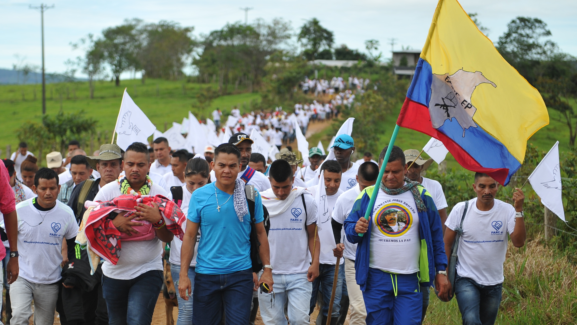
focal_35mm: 105
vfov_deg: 11.5
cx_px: 226
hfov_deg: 20.3
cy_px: 201
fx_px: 1607
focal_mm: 70
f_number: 3.2
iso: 320
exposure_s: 1/1600
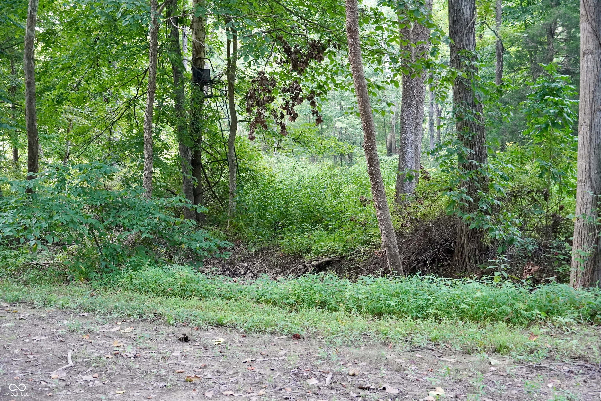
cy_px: 200
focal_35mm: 52
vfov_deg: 25.8
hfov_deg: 37.9
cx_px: 300
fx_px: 876
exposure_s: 1/160
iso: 2500
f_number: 4.5
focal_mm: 35
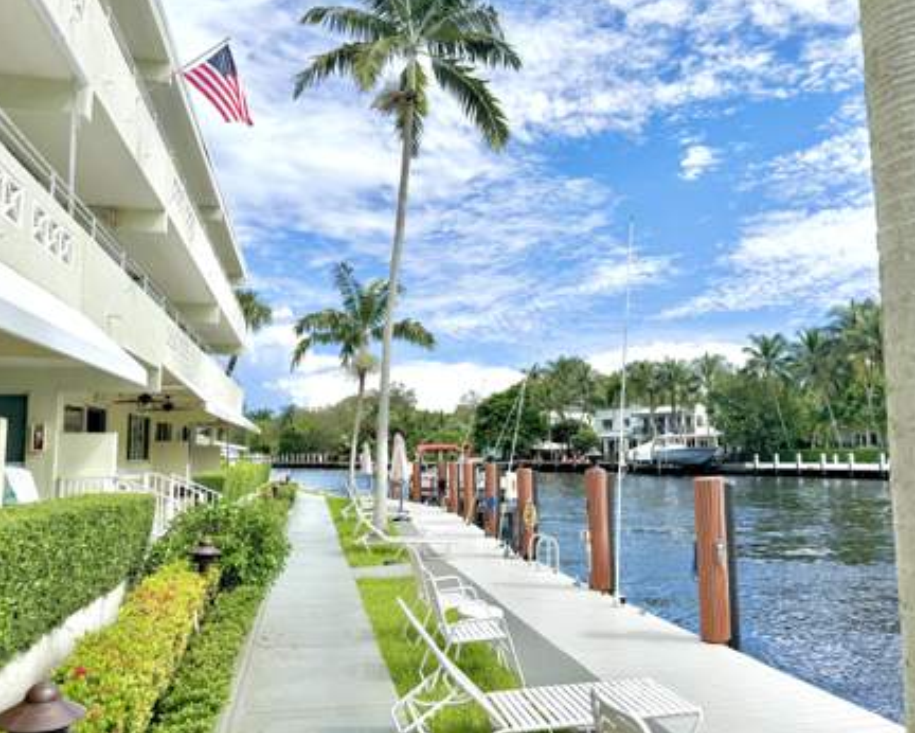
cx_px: 458
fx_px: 704
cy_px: 370
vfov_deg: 55.0
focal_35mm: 26
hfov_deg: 66.0
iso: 80
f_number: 1.78
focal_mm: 6.76
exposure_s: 1/8130
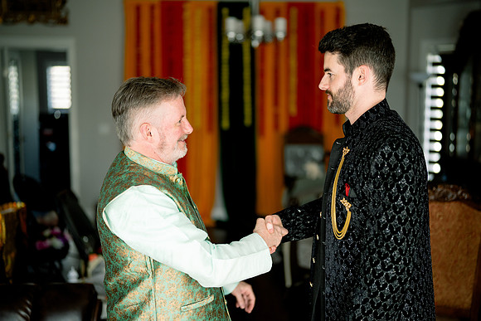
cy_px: 160
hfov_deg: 39.6
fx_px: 668
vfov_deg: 27.0
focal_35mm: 50
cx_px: 240
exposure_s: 1/320
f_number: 1.4
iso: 320
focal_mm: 50
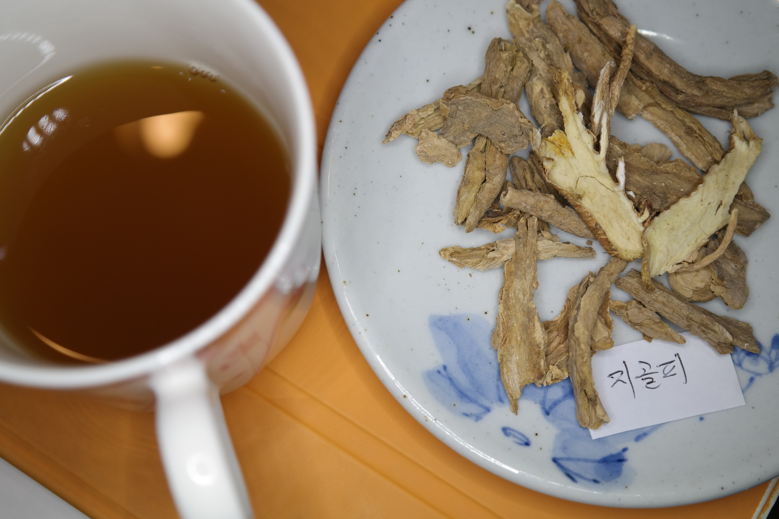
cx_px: 393
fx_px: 1168
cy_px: 242
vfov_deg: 25.1
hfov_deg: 36.9
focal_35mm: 54
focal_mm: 33
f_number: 4.5
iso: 200
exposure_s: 1/125
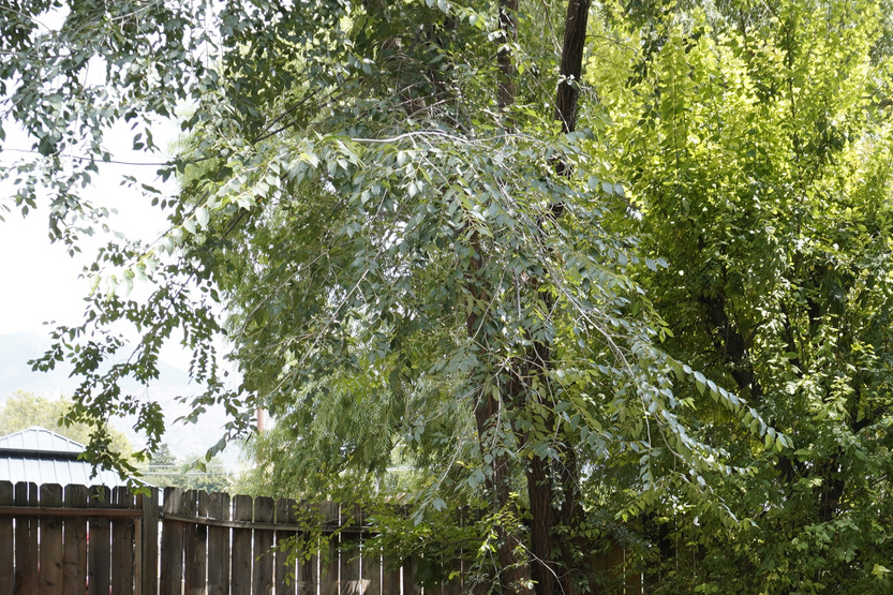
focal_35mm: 59
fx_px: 1463
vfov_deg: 21.6
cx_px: 696
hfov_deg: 33.1
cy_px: 674
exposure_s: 1/100
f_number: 5.6
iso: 100
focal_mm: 16
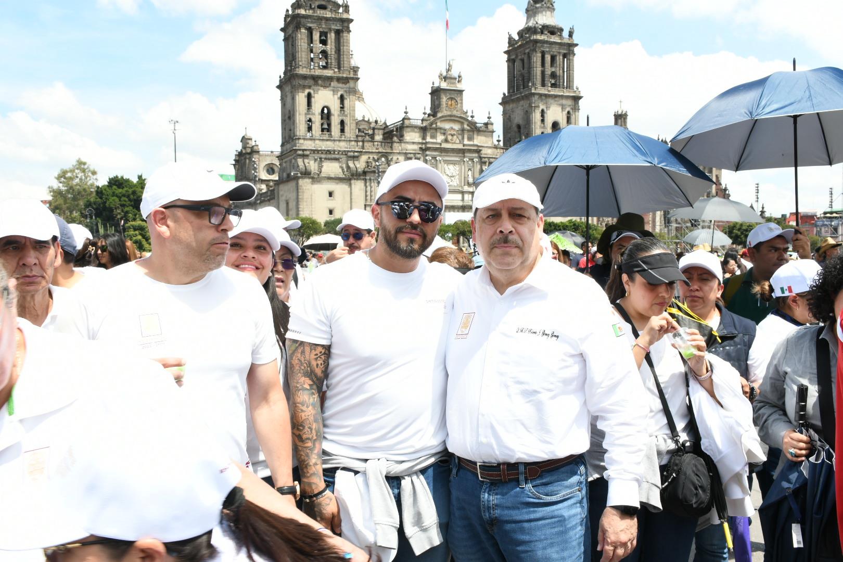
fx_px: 796
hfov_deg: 55.8
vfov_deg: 38.9
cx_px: 422
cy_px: 281
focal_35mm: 34
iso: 250
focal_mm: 23
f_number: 13
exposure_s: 1/125
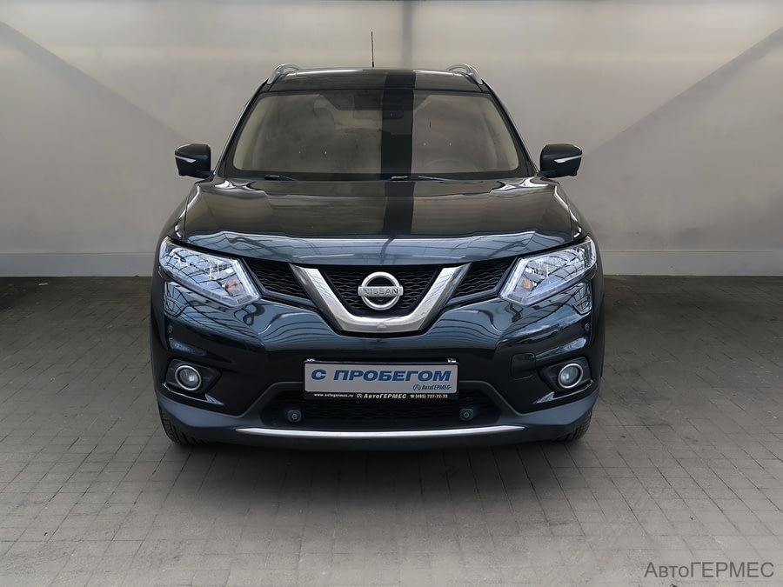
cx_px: 392
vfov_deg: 36.8
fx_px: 882
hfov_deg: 47.9
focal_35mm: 39
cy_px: 294
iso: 50
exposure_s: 1/196
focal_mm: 6.92
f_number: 1.9
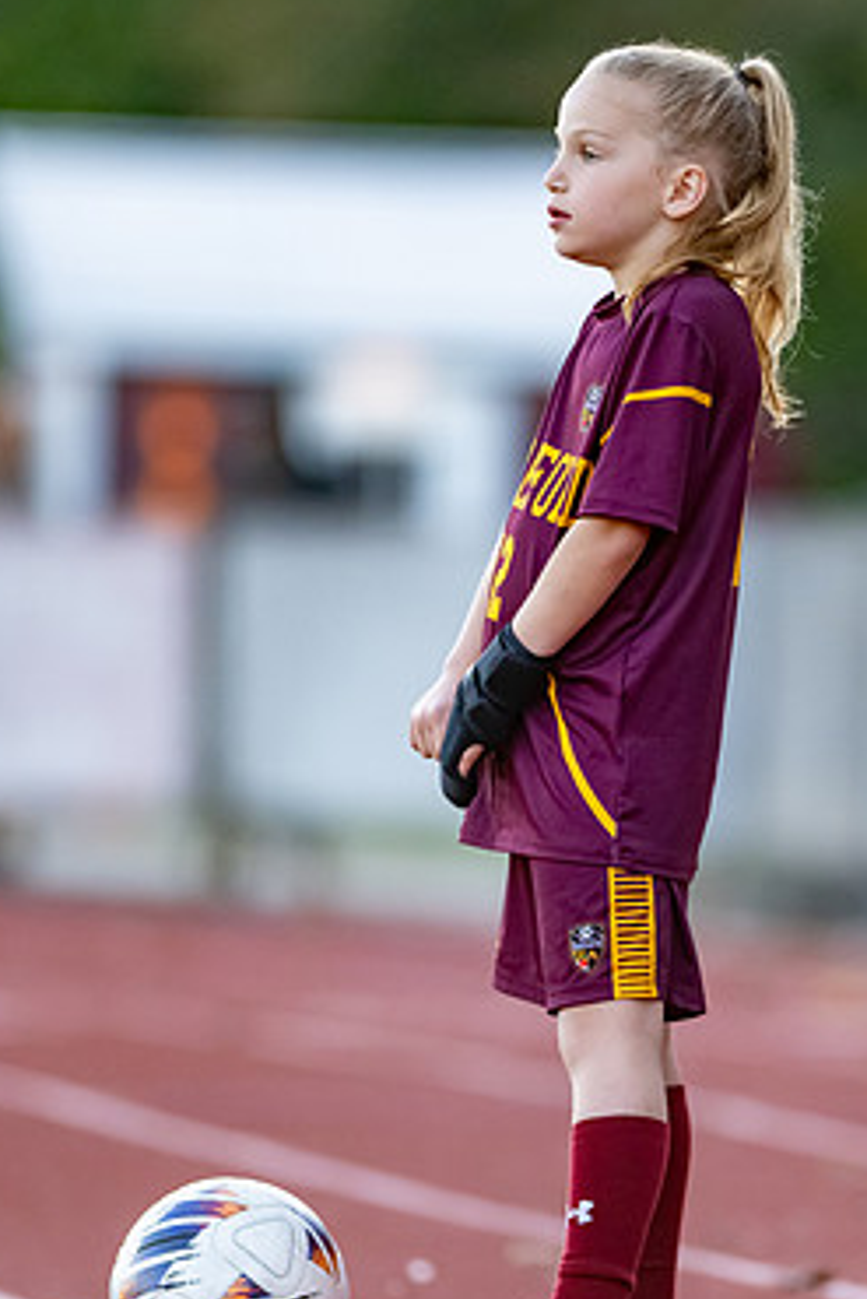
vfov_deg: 3.7
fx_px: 20137
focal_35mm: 558
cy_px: 699
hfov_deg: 2.5
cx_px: 712
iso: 3200
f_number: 2.8
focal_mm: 300
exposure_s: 1/1600
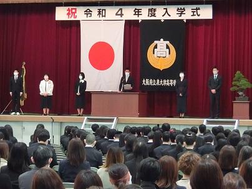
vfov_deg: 9.9
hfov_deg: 13.2
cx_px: 126
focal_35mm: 150
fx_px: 1092
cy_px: 94
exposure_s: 1/15
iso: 800
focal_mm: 26.7
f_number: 5.7
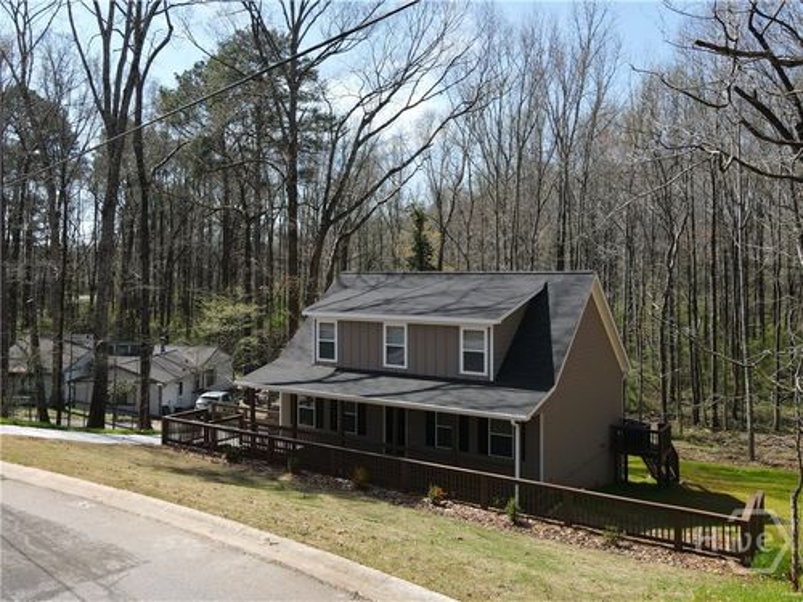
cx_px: 402
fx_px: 557
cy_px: 301
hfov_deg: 71.6
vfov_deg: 56.8
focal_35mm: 24
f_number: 2.8
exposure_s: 1/350
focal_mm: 4.5
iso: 100
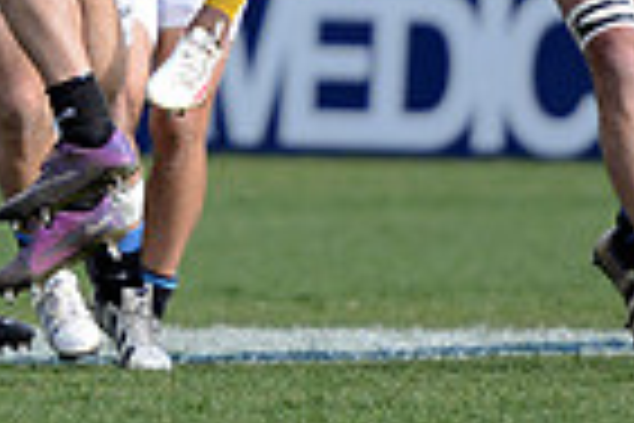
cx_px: 391
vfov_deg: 1.7
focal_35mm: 803
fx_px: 14141
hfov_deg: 2.6
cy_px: -241
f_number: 2.8
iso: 250
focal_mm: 195
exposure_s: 1/800
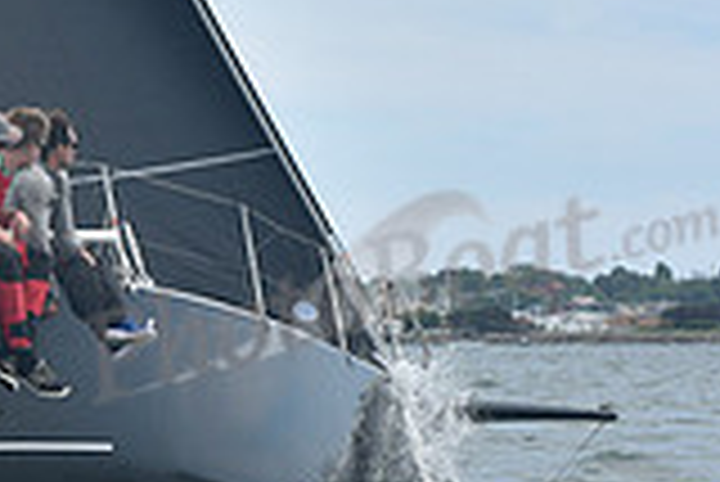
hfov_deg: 8.1
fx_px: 5064
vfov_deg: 5.4
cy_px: 115
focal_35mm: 253
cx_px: -144
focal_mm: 70
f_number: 5.6
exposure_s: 1/1000
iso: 250
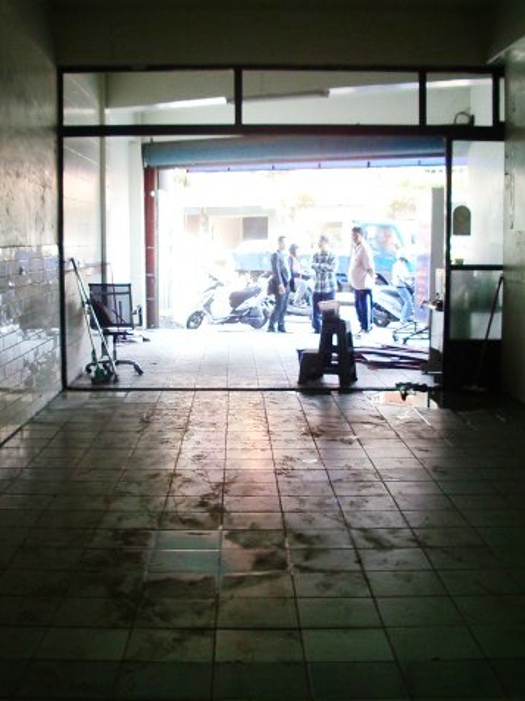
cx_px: 232
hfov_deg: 30.8
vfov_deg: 40.5
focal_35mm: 47
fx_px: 952
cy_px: 350
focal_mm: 5.8
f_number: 2.6
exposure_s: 1/25
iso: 200
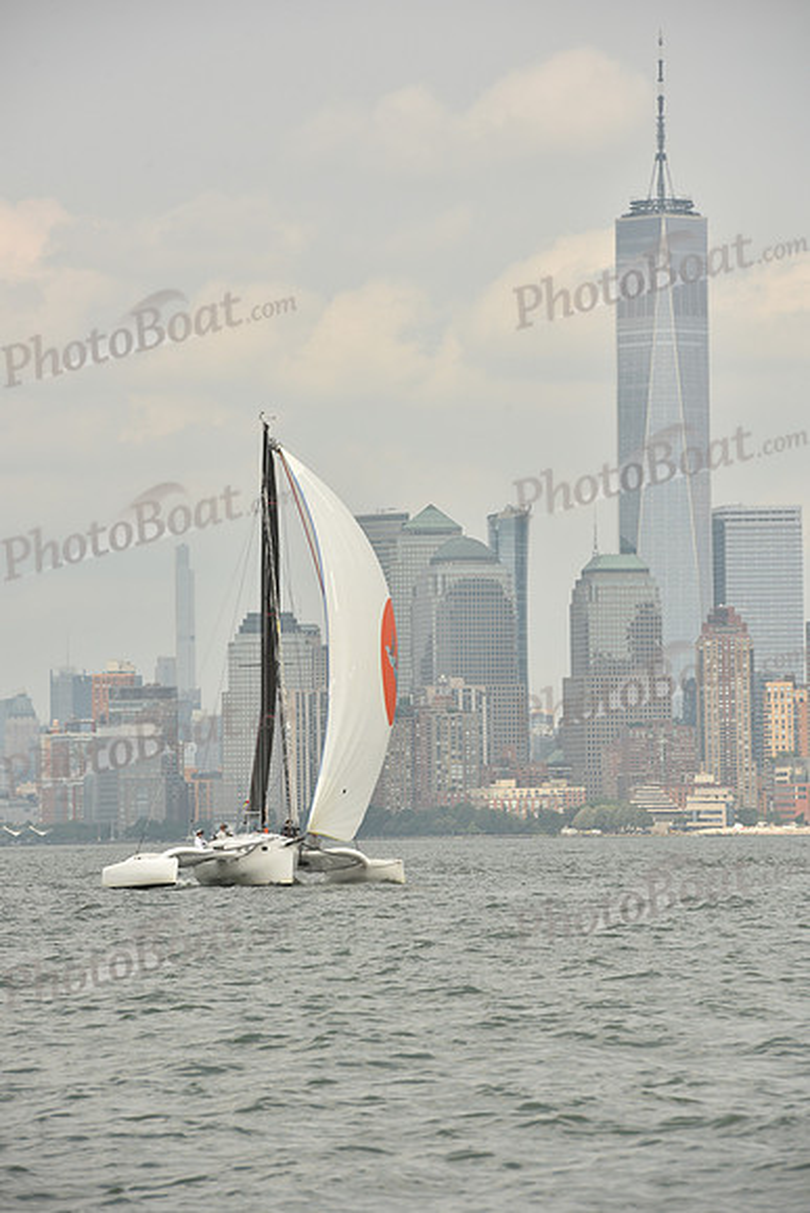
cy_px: 606
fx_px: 6745
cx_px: 405
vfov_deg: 10.3
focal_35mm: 200
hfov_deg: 6.9
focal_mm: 200
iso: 250
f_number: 10
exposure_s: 1/640
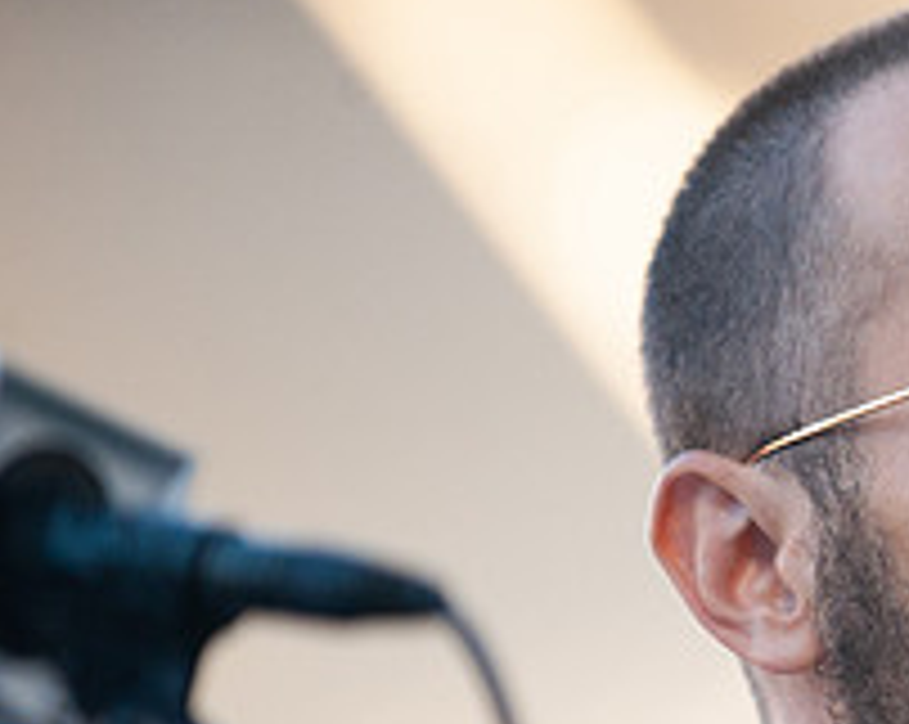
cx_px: 1192
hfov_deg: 3.6
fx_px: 14480
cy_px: 670
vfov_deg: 2.9
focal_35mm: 539
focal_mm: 200
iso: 800
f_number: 2.8
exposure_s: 1/2000
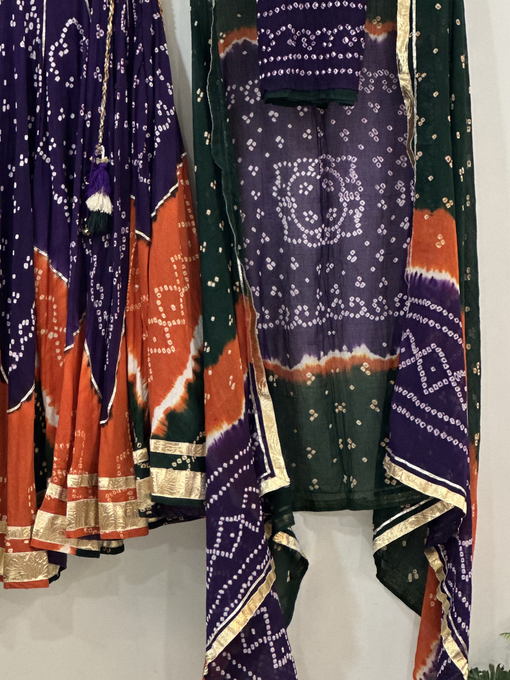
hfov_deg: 12.7
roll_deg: -1.8
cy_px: 302
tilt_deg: -4.6
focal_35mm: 116
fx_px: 2279
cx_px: 161
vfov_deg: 17.0
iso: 320
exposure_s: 1/33
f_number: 2.8
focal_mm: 9
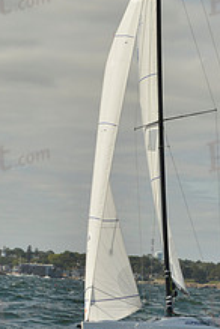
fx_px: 1824
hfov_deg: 6.9
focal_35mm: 199
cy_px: 77
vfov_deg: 10.3
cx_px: 129
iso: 400
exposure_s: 1/1600
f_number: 11
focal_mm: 75
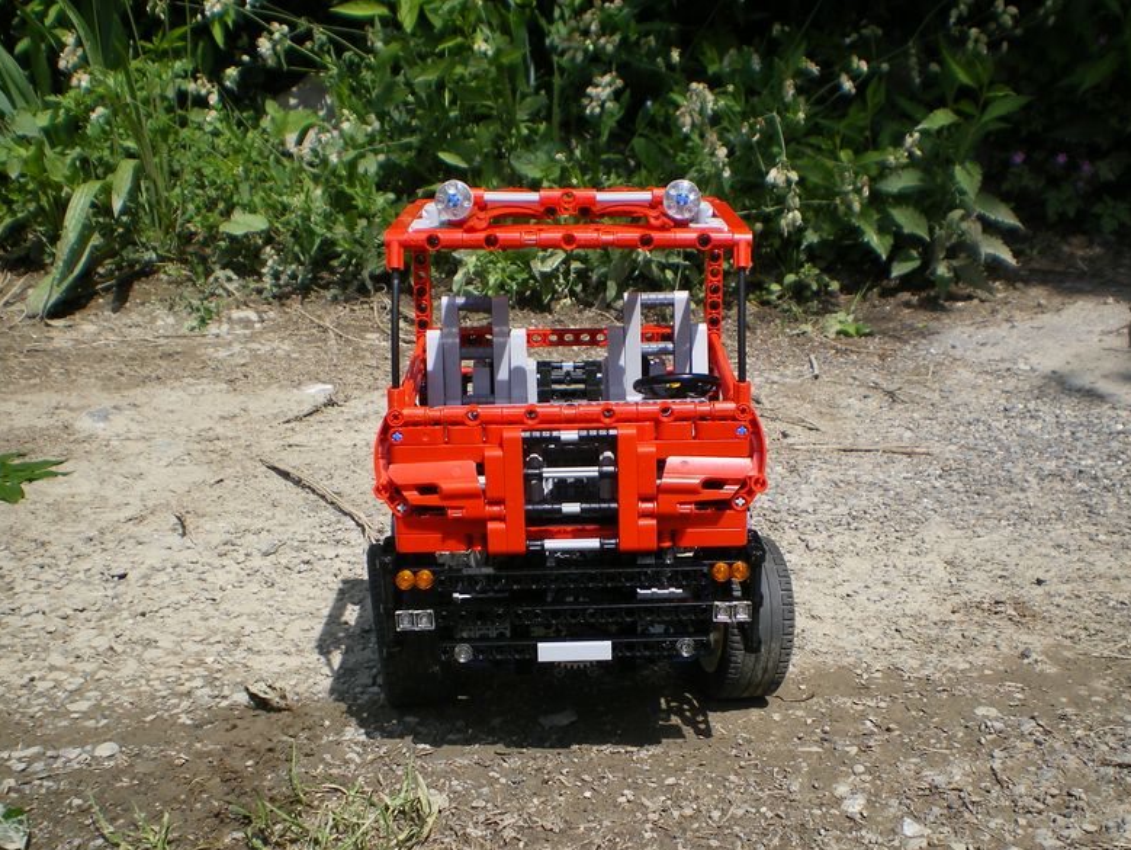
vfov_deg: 36.8
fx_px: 1275
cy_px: 434
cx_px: 578
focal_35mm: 39
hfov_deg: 47.8
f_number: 4.6
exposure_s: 1/320
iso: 64
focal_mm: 6.3
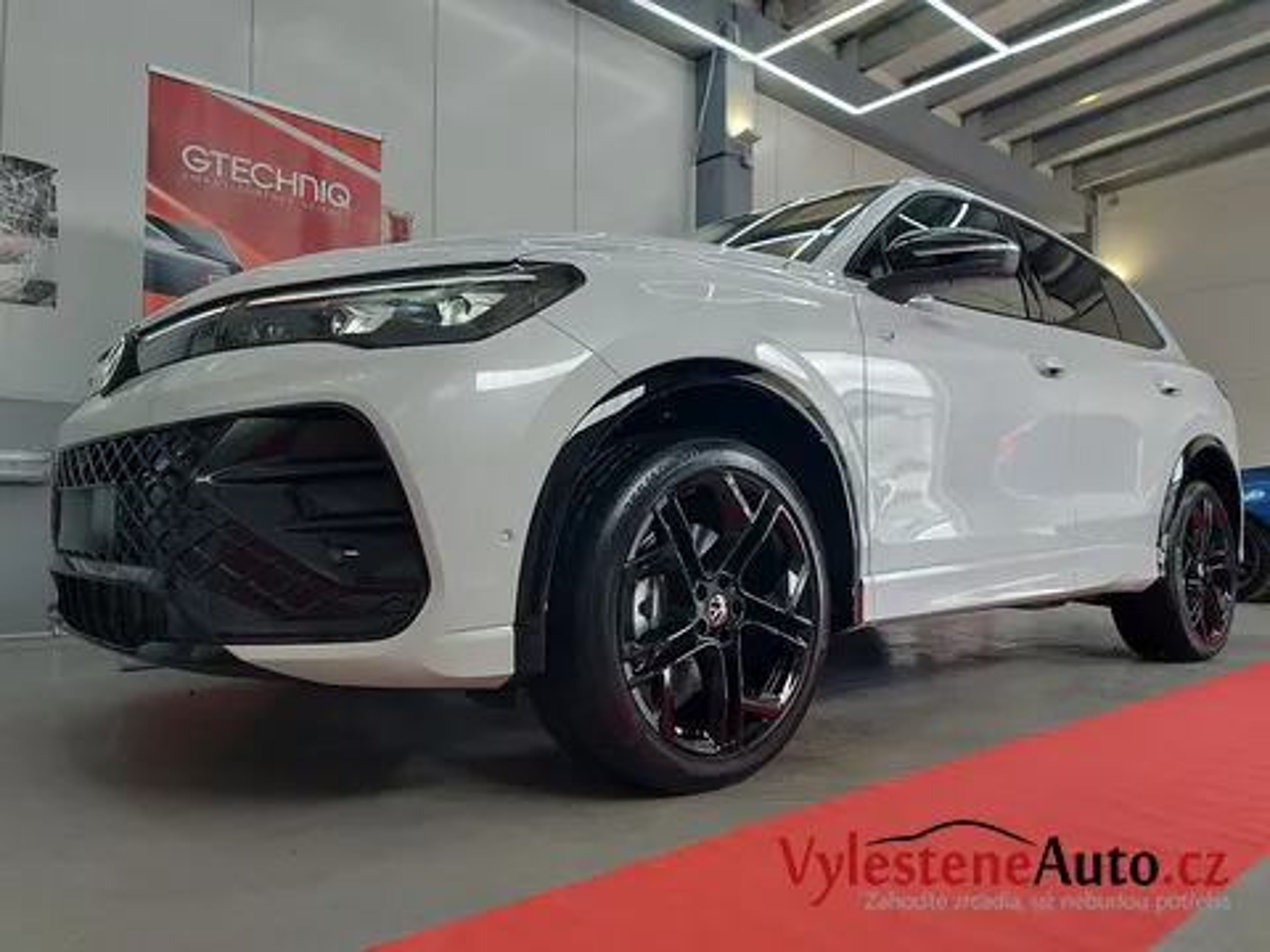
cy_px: 476
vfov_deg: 56.8
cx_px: 635
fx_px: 881
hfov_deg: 71.6
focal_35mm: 24
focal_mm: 5.23
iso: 40
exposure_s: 1/100
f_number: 1.8
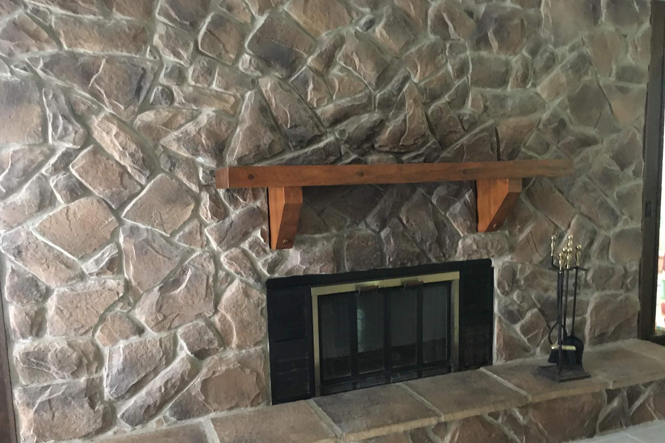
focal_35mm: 31
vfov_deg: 42.2
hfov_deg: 60.3
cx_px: 335
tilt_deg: -6.7
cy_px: 247
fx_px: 573
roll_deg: +0.7
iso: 400
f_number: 2.2
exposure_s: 1/15
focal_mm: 4.15
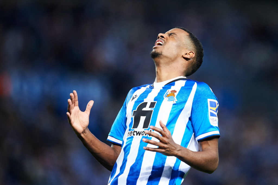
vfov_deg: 3.4
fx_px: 3089
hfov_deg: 5.2
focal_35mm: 400
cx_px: 139
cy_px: 92
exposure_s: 1/2000
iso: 2500
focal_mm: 400
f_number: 2.8
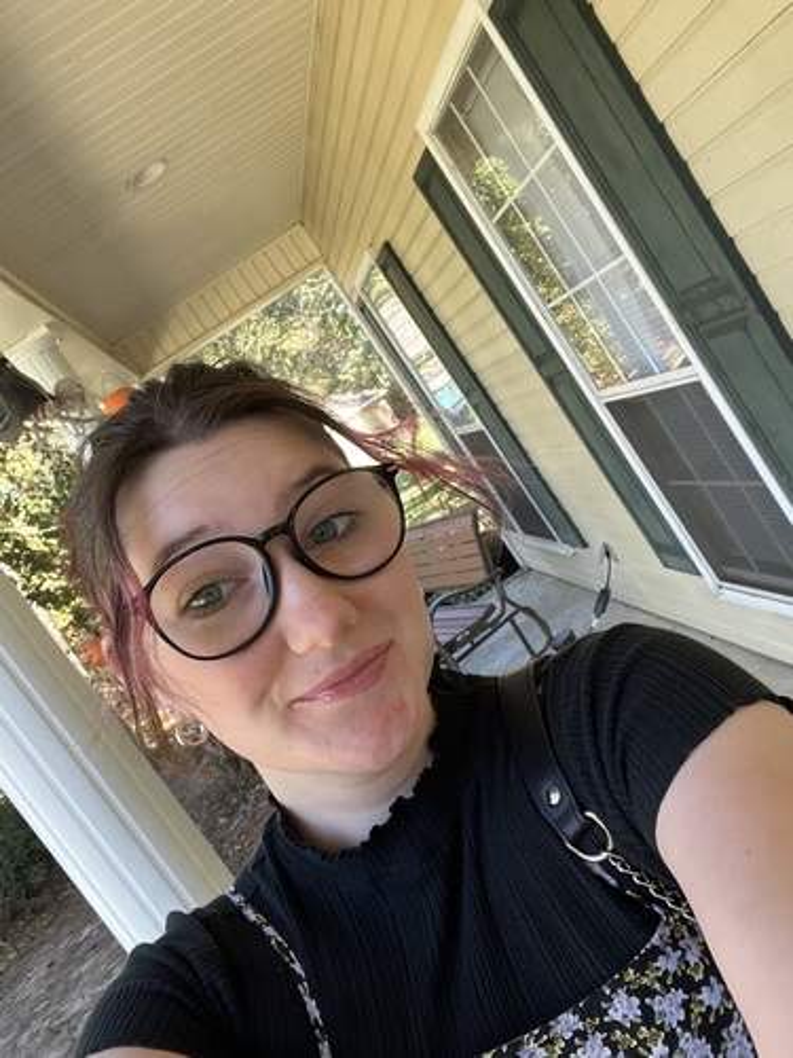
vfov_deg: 60.0
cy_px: 529
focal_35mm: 30
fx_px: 916
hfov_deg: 46.8
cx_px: 396
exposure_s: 1/116
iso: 100
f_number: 2.2
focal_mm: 2.71
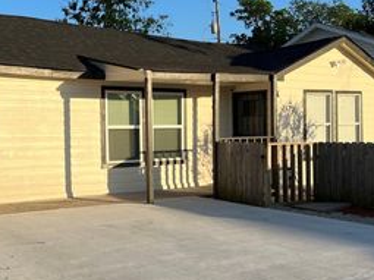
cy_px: 130
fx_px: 551
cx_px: 144
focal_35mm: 51
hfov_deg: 37.3
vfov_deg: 28.5
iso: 50
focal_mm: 5.7
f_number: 1.5
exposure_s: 1/4115
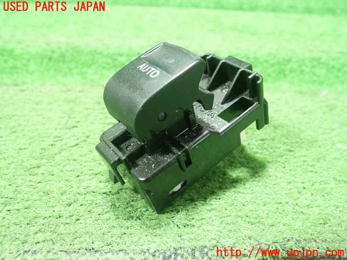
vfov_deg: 46.8
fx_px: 301
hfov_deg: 60.0
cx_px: 174
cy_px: 130
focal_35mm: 30
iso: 800
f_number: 2.3
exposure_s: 1/60
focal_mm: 5.5
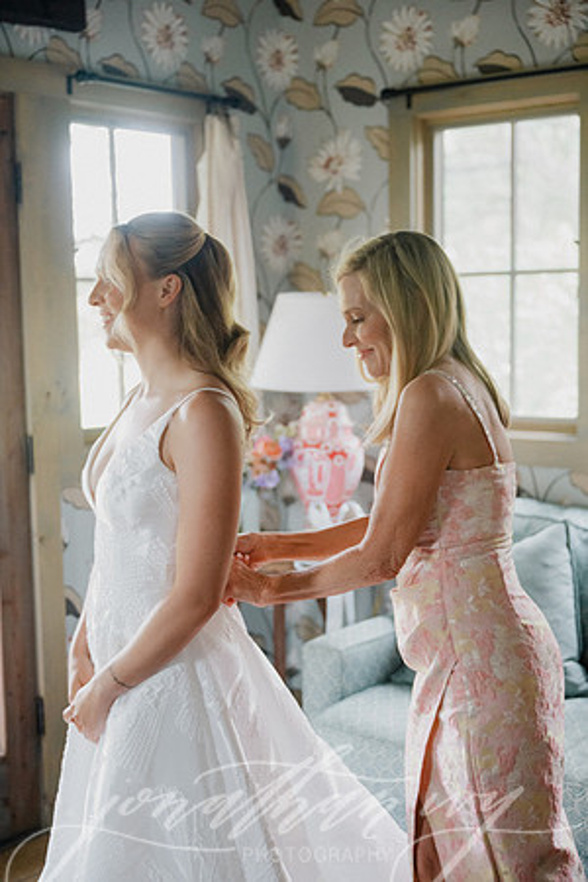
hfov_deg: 26.5
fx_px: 1249
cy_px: 441
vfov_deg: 38.9
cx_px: 294
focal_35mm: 51
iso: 2500
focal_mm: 51
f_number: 2.8
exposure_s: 1/160
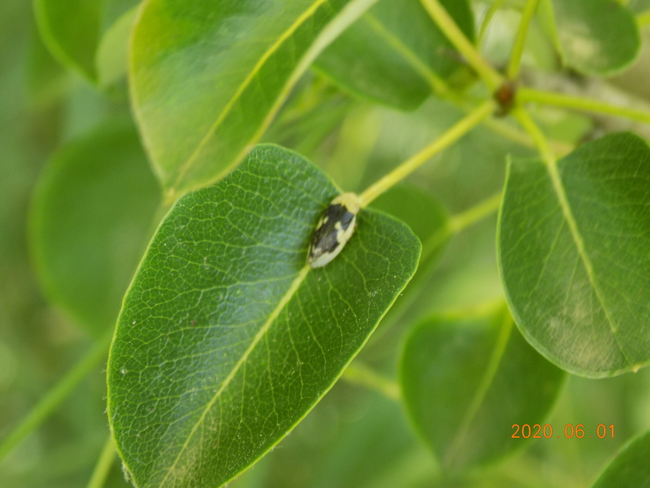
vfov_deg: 12.6
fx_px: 2216
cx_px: 325
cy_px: 244
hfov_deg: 16.7
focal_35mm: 118
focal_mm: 20.9
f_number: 4.8
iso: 125
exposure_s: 1/30
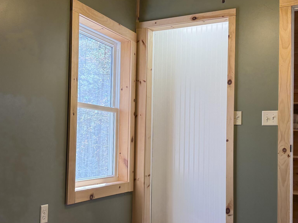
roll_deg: -1.4
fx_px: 405
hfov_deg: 40.3
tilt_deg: +2.3
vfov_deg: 30.8
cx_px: 123
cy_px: 126
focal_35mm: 47
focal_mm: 6.76
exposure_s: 1/120
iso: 160
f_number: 1.78
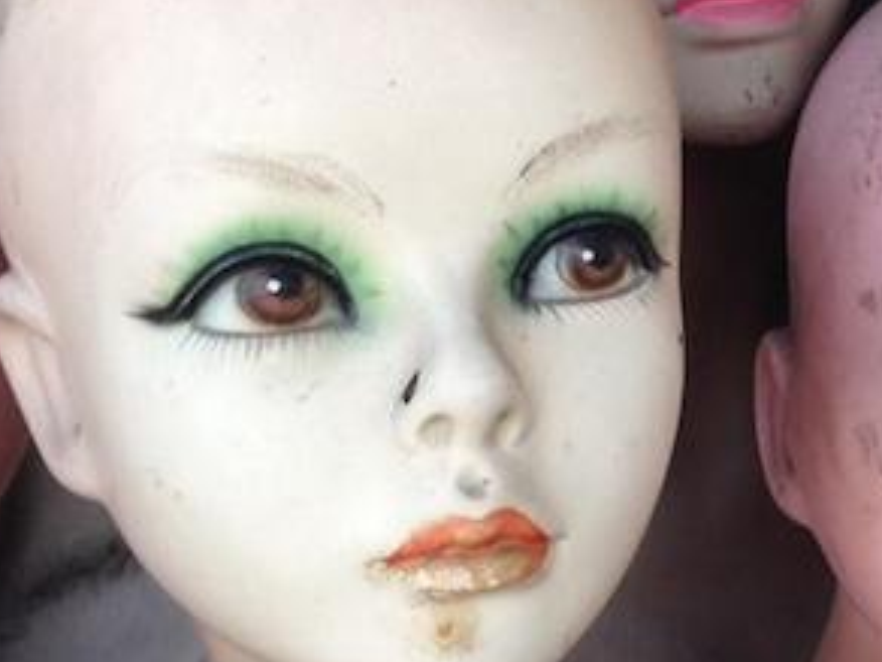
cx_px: 1124
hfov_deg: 16.5
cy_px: 178
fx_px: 2879
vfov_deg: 13.1
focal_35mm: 113
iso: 50
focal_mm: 4.12
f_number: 2.4
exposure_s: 1/201
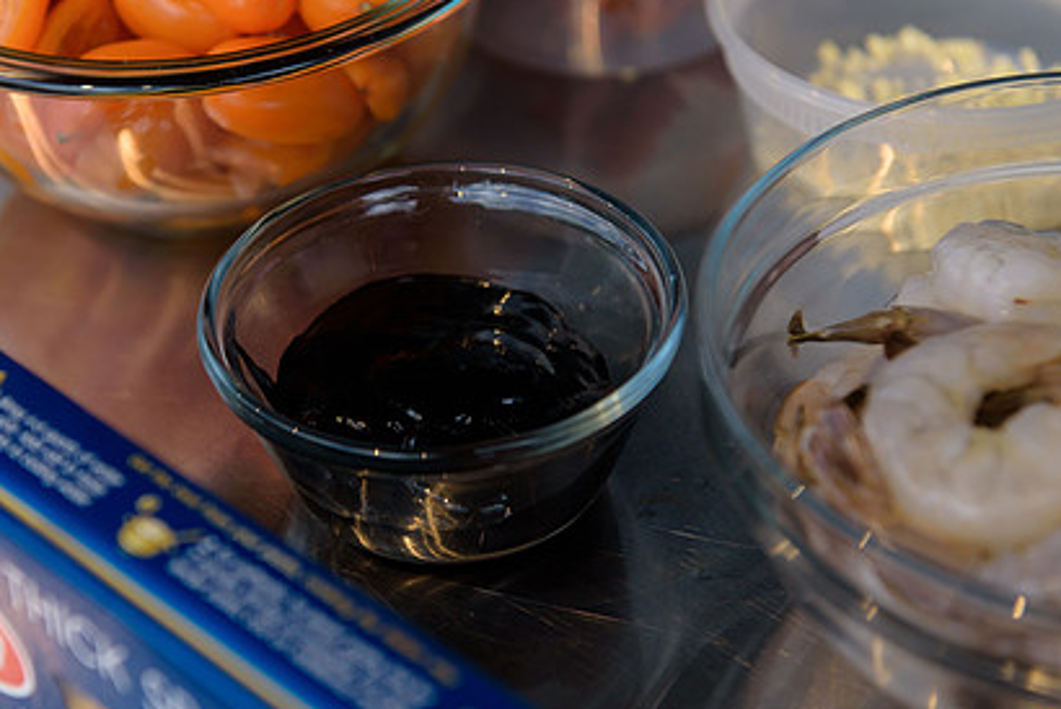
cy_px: 358
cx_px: 458
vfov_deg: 16.7
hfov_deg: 24.7
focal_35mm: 82
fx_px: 2418
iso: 250
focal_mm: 58
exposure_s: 1/2500
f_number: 3.2
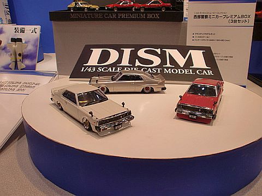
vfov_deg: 49.7
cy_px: 98
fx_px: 212
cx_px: 131
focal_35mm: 28
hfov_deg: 63.4
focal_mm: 4.65
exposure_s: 1/80
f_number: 2.6
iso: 64
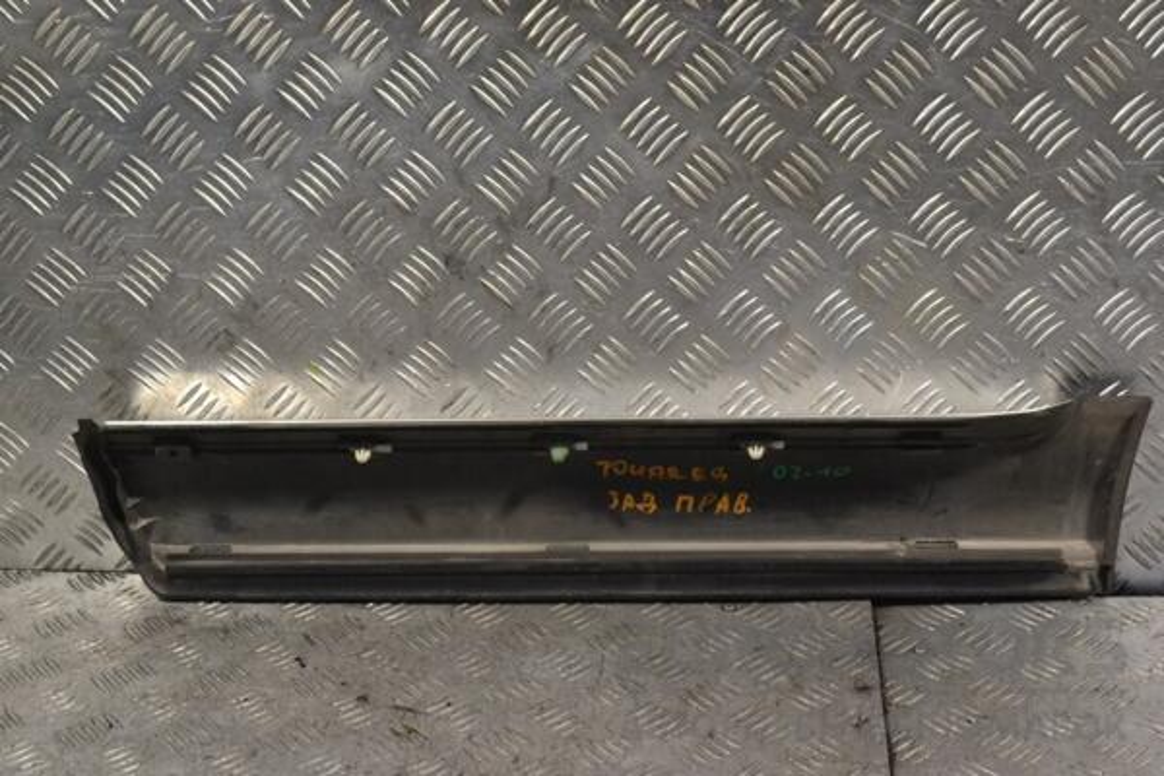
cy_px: 388
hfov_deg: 38.9
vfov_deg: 26.5
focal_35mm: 51
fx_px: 1649
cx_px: 582
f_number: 9
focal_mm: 34
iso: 3200
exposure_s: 1/320
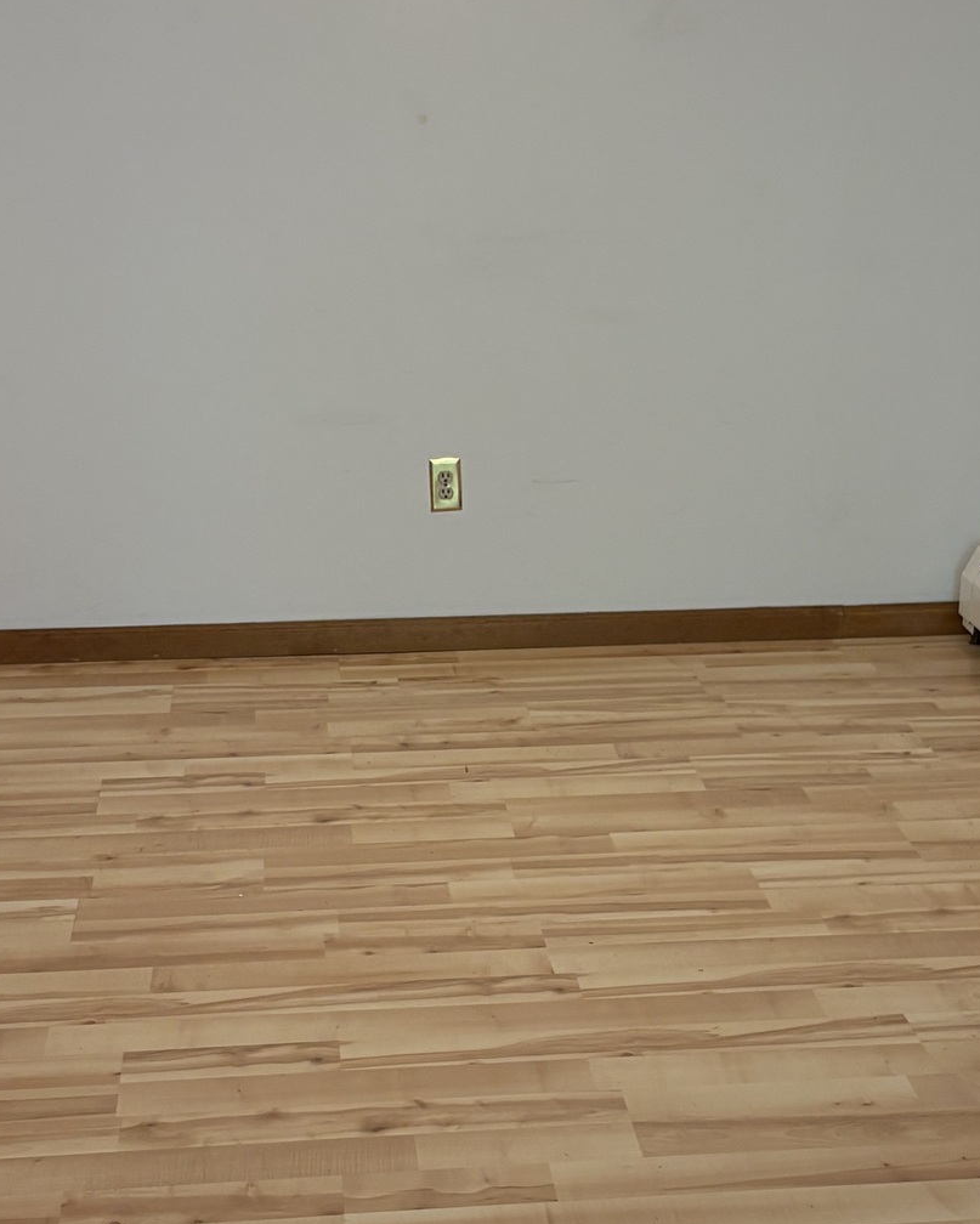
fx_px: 2102
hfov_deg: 26.2
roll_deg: -0.4
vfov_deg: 32.5
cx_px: 472
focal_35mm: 58
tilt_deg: -17.1
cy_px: 635
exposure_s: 1/120
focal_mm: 5.96
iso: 200
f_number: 1.6
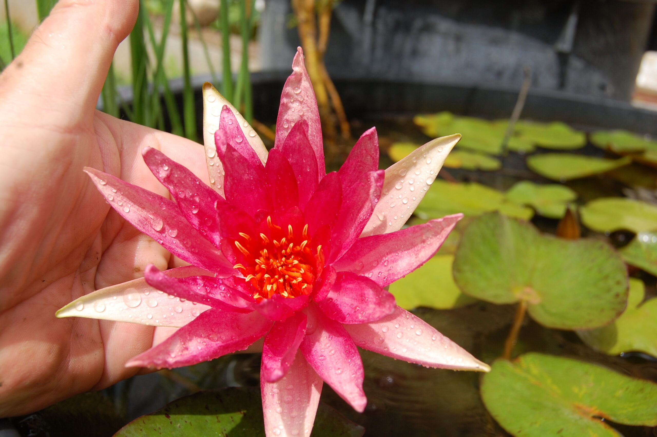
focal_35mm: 42
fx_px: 766
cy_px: 218
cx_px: 328
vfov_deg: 31.8
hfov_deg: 46.4
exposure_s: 1/320
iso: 200
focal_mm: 28
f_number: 9
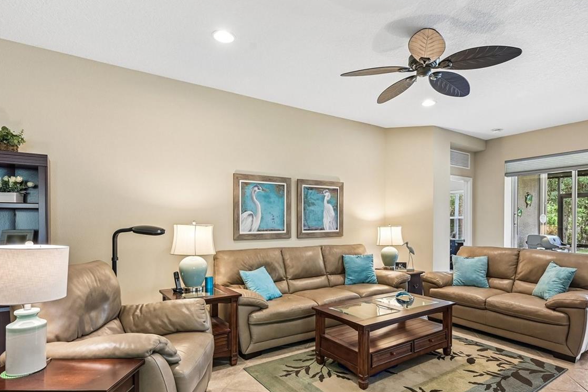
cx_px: 311
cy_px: 222
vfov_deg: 61.7
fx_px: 327
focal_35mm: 20
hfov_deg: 83.9
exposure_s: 1/13
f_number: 8
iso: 400
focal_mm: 14
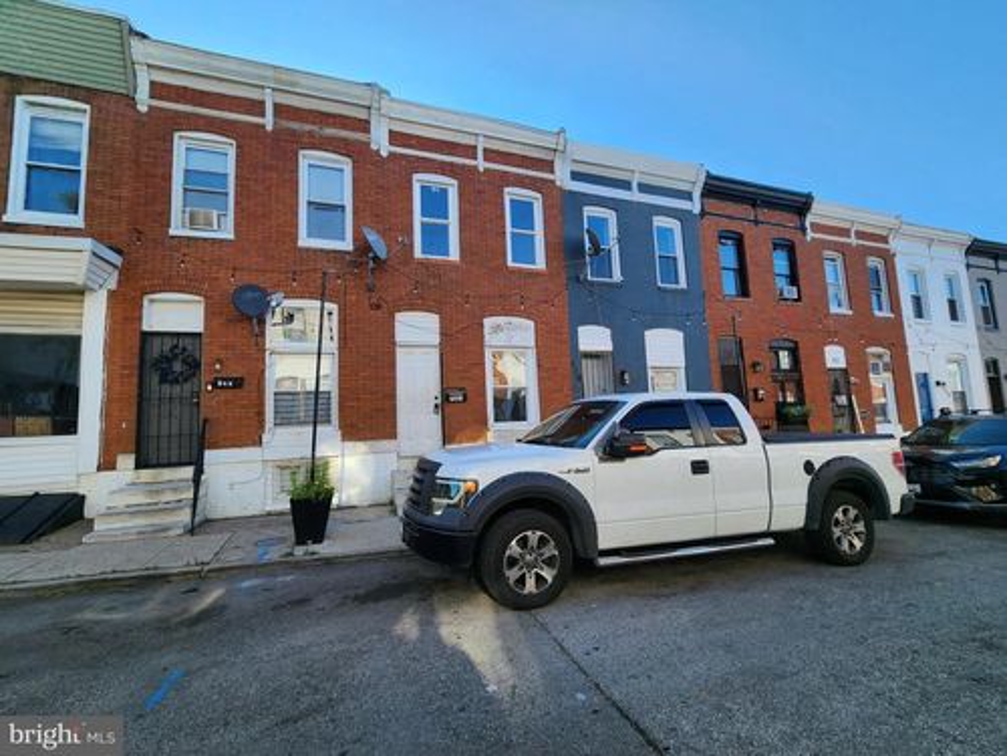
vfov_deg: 89.9
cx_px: 504
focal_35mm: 13
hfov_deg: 106.2
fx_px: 378
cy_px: 378
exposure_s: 1/965
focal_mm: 2.2
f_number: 2.2
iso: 50
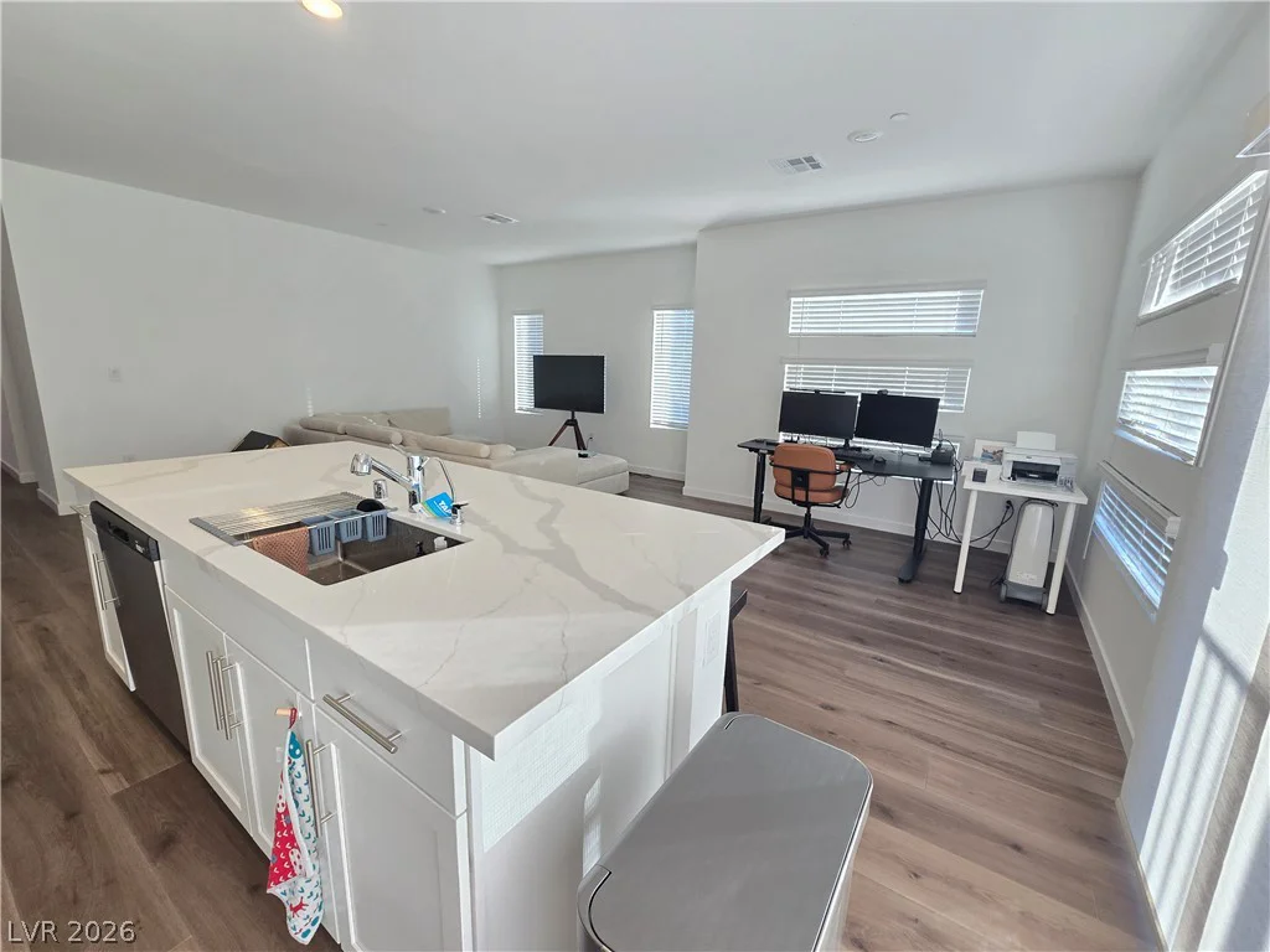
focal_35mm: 13
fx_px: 477
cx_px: 635
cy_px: 476
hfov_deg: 106.2
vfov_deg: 89.9
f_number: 2.2
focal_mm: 2.2
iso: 64
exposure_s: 1/60
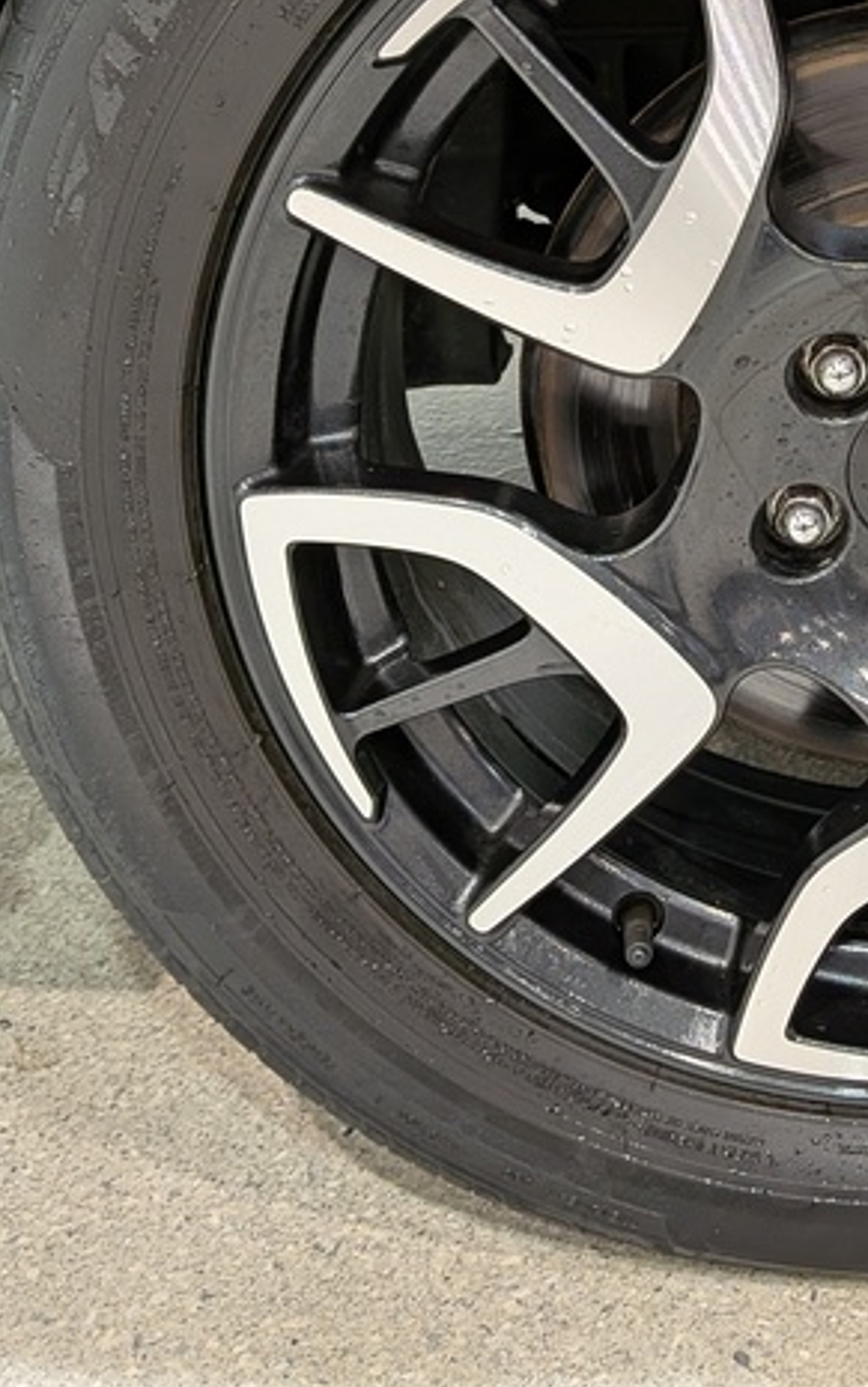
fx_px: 2118
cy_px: 355
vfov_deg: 35.5
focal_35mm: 56
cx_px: 928
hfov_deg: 22.0
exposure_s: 1/60
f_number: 1.7
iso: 117
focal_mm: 4.53
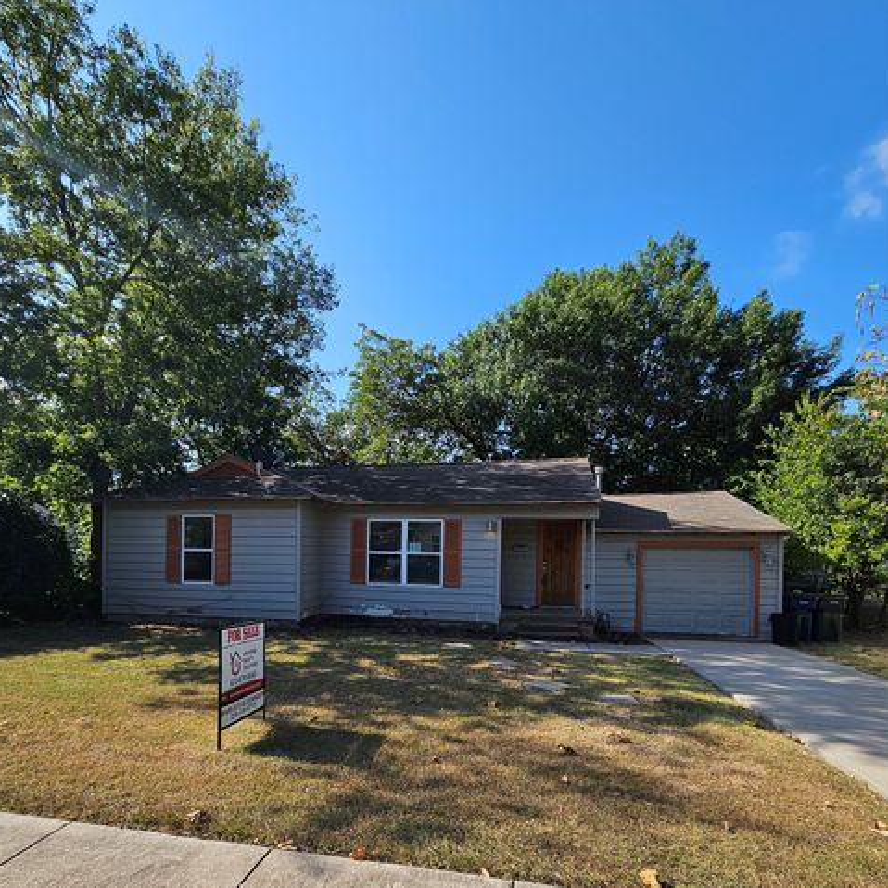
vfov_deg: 85.7
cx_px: 428
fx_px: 464
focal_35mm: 16
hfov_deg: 87.4
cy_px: 555
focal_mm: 2.2
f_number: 2.2
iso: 50
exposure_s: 1/1441
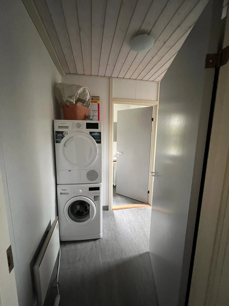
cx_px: 114
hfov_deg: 89.9
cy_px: 153
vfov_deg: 106.2
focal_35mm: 13
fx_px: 115
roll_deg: -1.5
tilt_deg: -7.6
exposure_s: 1/49
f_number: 1.8
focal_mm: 1.57
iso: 1000
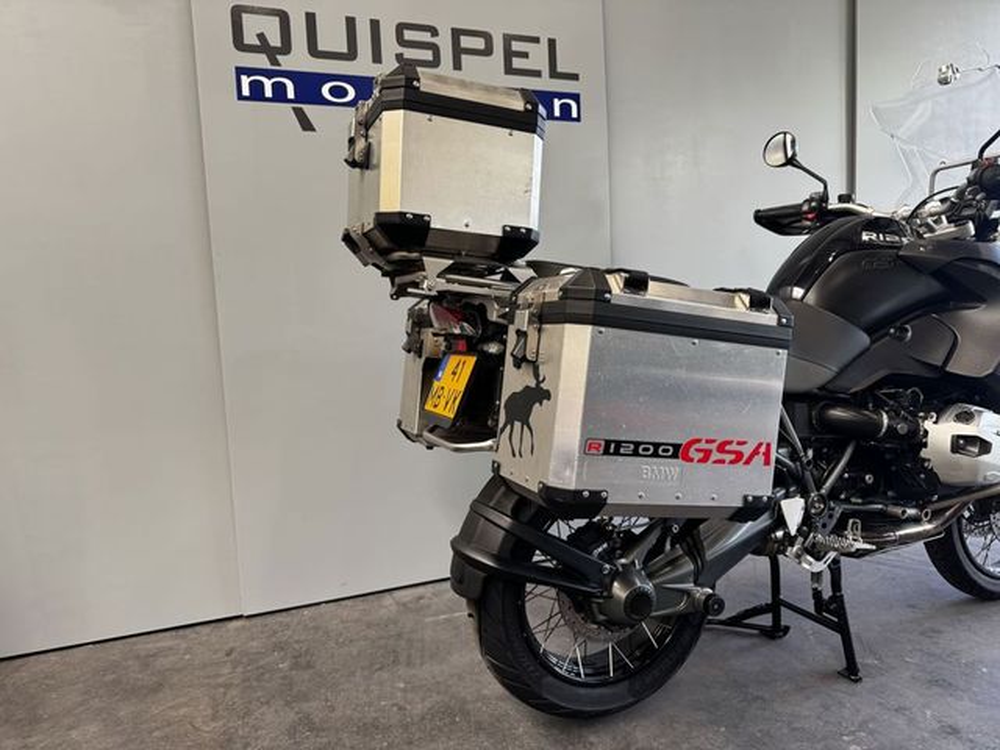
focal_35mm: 24
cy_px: 375
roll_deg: +2.9
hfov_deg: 71.6
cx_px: 500
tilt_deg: -5.0
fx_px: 693
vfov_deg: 56.8
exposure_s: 1/121
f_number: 1.78
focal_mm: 6.76
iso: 125
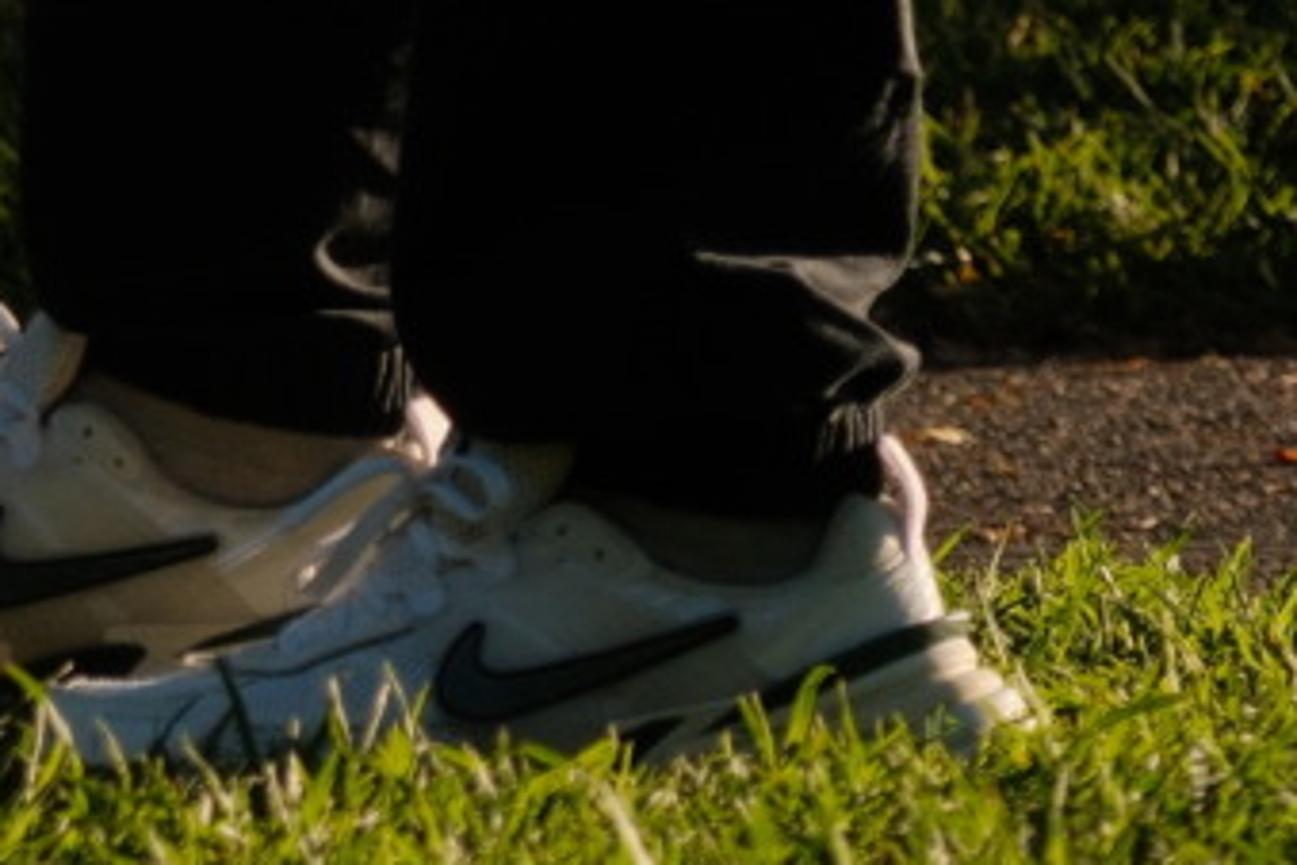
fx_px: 16932
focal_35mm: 470
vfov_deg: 2.9
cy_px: 107
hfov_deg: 4.3
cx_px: -1748
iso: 500
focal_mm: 55
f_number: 5.6
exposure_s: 1/1400
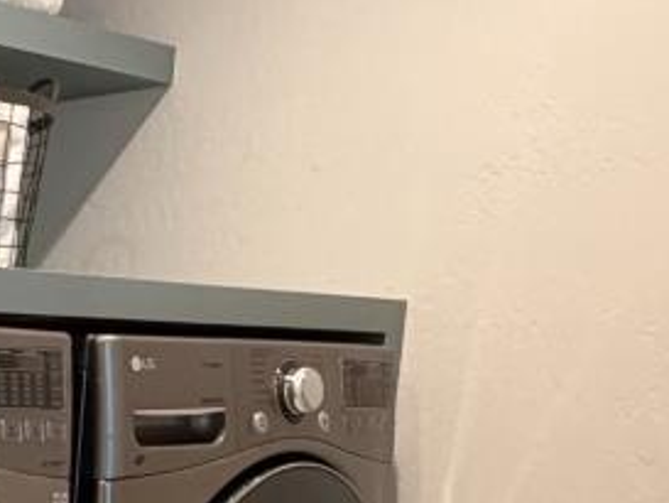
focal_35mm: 77
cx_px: -429
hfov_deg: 20.3
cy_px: 669
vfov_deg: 17.8
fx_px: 1489
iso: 250
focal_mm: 2.22
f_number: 2.2
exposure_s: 1/62
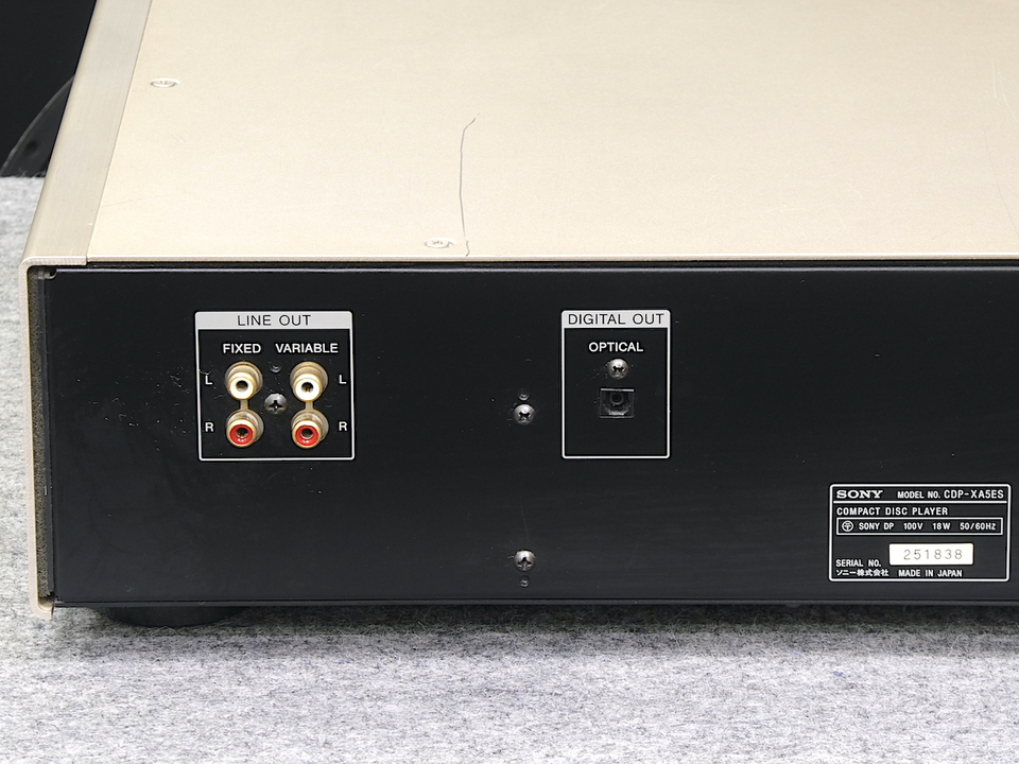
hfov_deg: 11.5
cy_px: 382
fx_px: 5063
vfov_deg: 8.6
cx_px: 510
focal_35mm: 172
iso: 100
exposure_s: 1/1.3
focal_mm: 30.9
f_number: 5.6
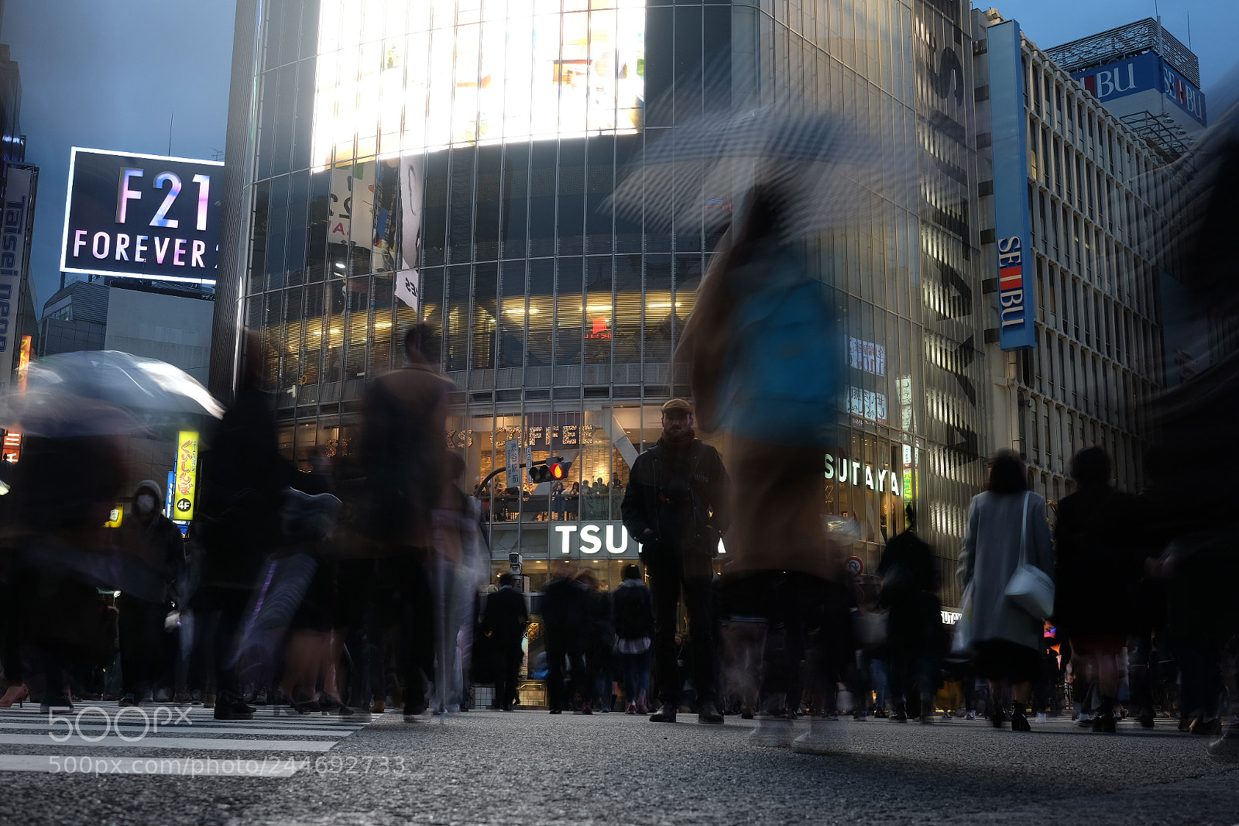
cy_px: 413
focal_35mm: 41
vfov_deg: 32.6
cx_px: 620
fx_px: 1411
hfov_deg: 47.4
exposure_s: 1/2
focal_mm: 27
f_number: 9
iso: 200
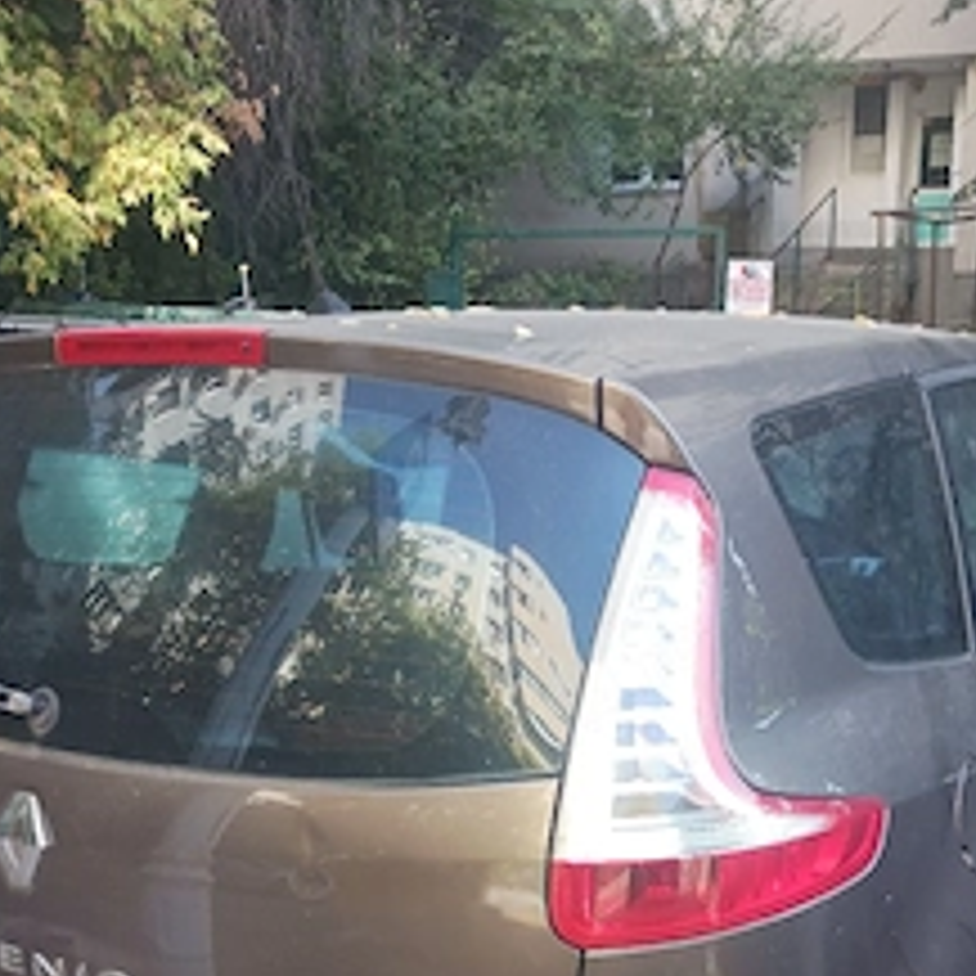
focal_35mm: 44
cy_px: 787
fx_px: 1404
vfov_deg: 36.9
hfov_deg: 37.9
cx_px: 648
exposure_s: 1/50
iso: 64
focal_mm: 4
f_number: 1.8
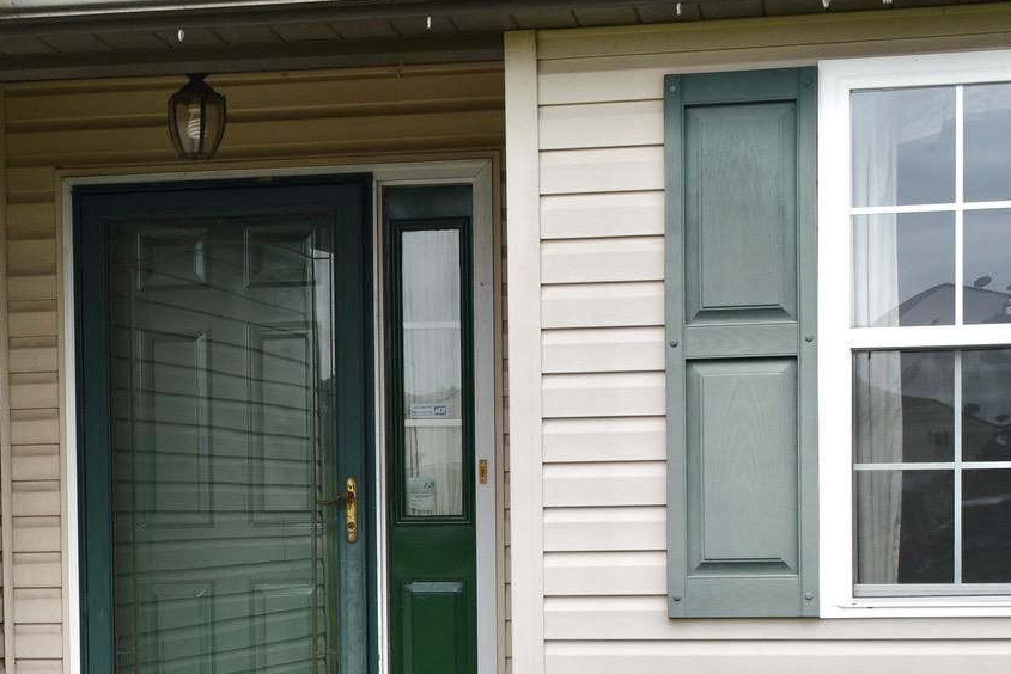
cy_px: 621
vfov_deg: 14.0
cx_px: 213
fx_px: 2725
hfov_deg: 20.8
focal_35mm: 97
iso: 220
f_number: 8
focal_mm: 40
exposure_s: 1/250
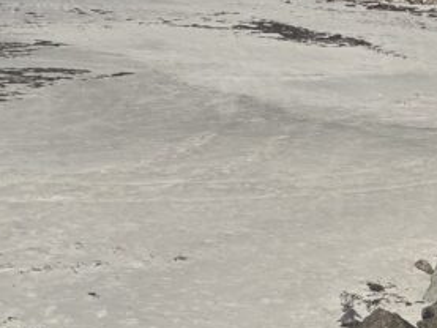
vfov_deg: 15.4
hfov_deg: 19.7
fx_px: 1212
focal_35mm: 96
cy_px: 136
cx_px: 454
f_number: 1.6
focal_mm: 5.1
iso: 50
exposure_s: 1/4651
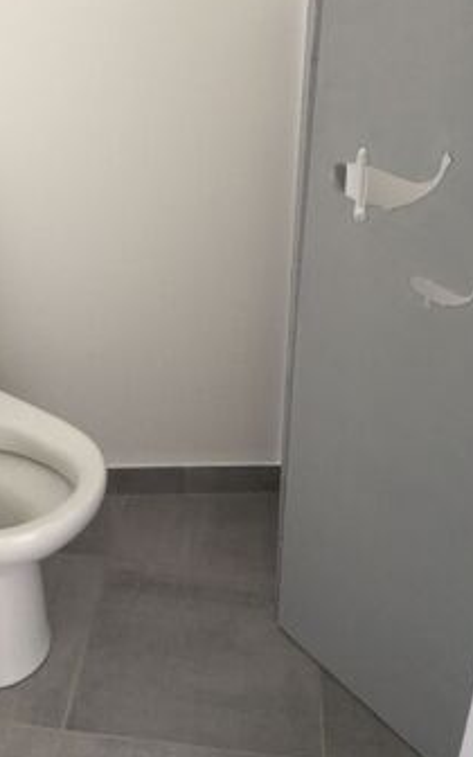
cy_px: 308
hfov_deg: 32.4
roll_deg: +1.2
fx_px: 804
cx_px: 140
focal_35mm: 39
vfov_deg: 50.1
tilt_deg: -24.3
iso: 160
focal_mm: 4.15
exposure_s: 1/33
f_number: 2.2
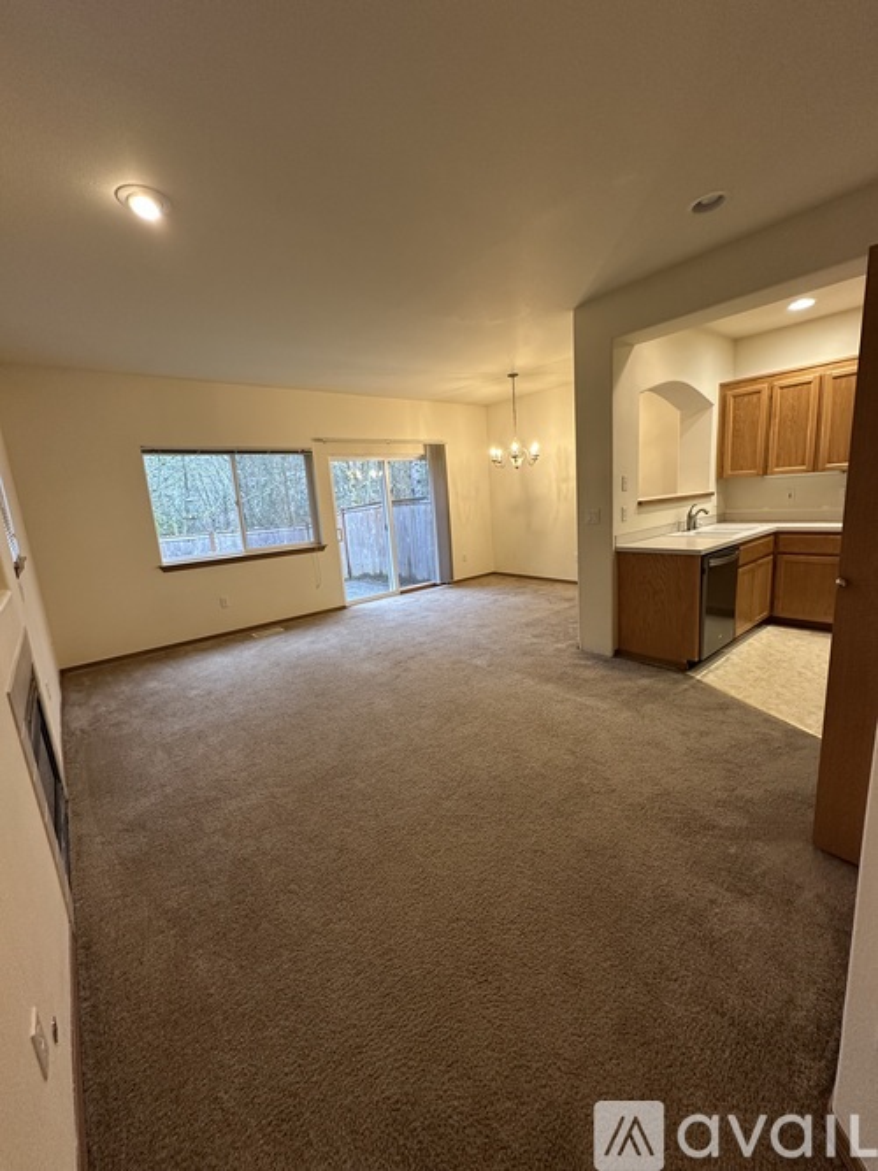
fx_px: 474
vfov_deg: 102.1
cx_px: 439
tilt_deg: -10.2
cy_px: 586
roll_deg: +3.7
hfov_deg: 85.7
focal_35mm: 14
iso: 160
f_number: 2.2
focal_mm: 2.22
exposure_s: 1/60
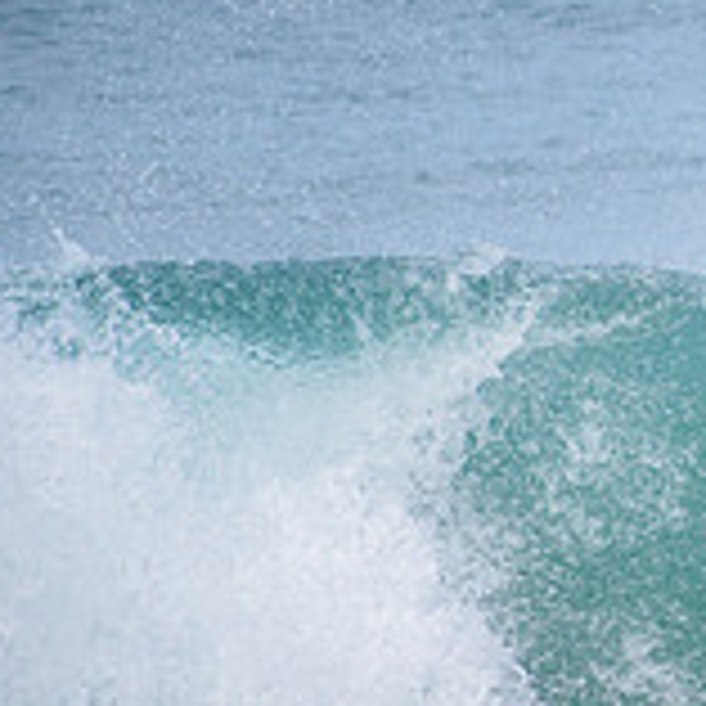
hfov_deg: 1.1
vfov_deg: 1.1
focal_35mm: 1566
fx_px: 36135
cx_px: 1277
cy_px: 447
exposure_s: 1/2000
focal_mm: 500
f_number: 5.6
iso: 250
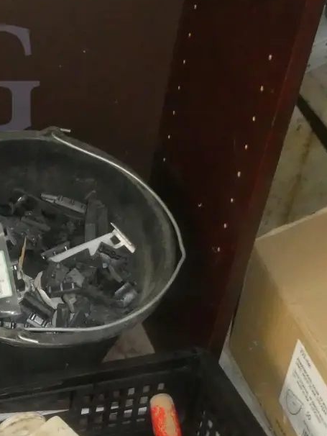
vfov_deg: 24.4
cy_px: 439
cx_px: -63
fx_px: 957
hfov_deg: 18.4
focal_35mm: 76
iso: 800
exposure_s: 1/60
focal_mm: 4.3
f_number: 3.3
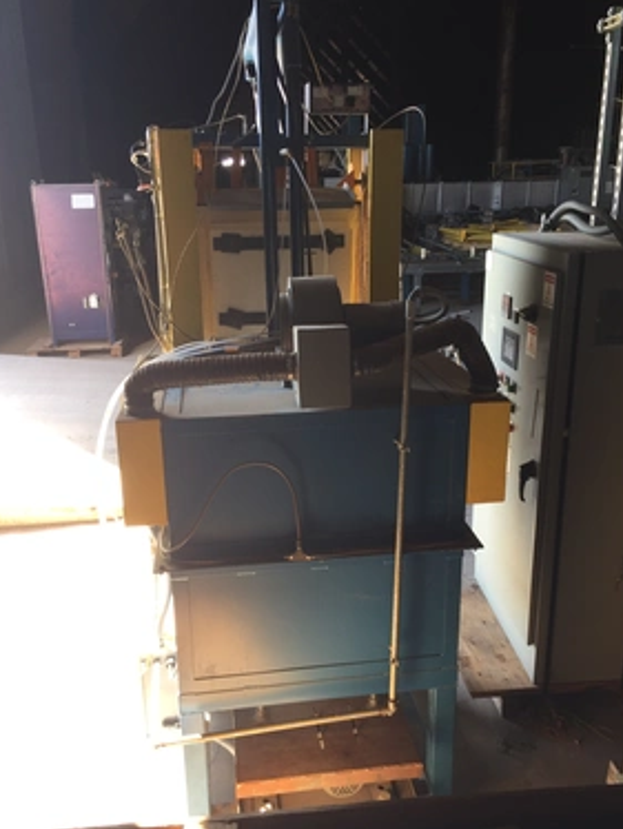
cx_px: 315
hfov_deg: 45.5
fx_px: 743
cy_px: 423
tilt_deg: -17.8
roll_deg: -0.1
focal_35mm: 31
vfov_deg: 58.3
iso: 32
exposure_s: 1/60
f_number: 2.2
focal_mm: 4.15
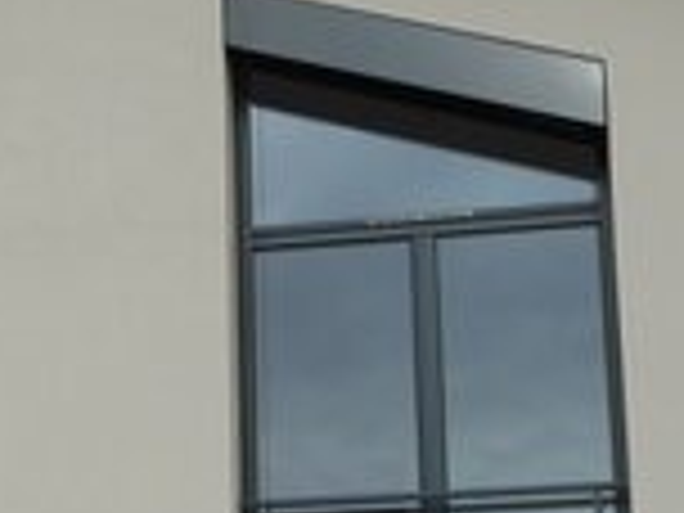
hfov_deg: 11.3
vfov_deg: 8.7
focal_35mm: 171
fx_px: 3379
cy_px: 396
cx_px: -122
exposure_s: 1/640
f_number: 6
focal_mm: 12.8
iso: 80
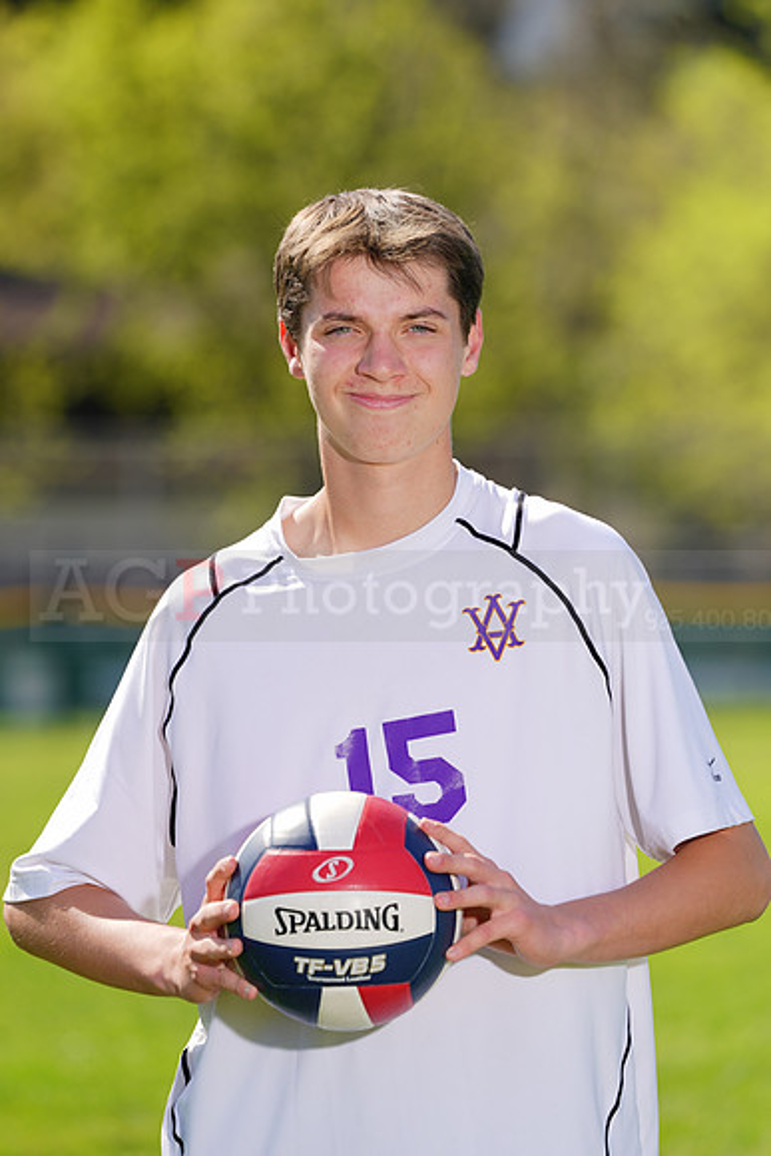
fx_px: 10401
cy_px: 578
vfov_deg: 6.4
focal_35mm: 324
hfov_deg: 4.2
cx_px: 386
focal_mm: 324
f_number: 7.1
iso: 64
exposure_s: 1/200
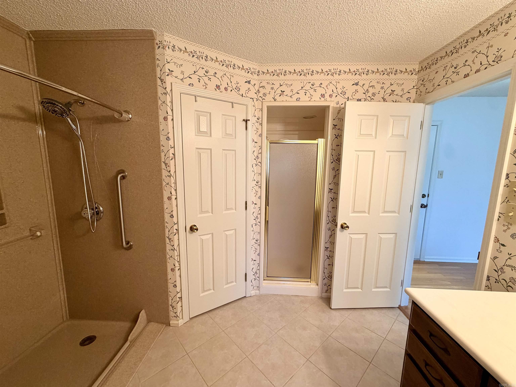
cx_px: 258
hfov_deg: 102.1
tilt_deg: -7.8
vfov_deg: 85.7
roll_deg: -0.6
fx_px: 209
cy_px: 194
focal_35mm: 14
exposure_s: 1/60
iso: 160
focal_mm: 2.22
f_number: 2.2
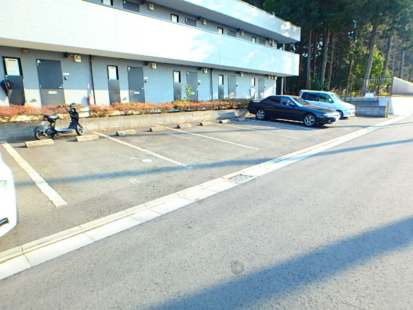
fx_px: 251
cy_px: 155
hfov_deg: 79.0
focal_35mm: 21
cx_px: 206
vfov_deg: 63.4
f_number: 3.5
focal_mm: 3.7
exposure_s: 1/125
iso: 125
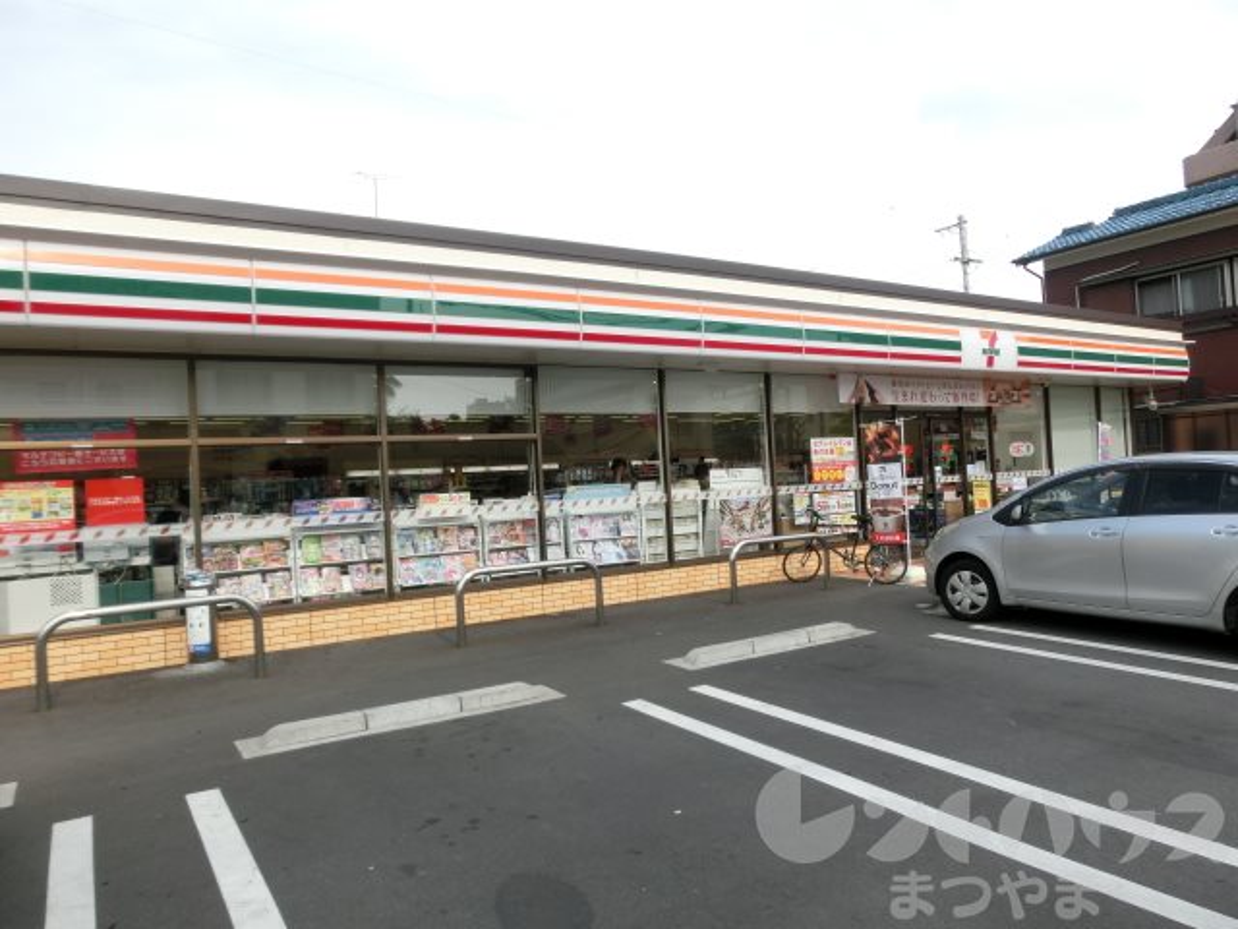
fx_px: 858
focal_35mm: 24
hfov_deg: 71.6
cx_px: 619
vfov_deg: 56.8
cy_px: 464
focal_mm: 4.24
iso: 80
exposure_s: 1/500
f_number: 3
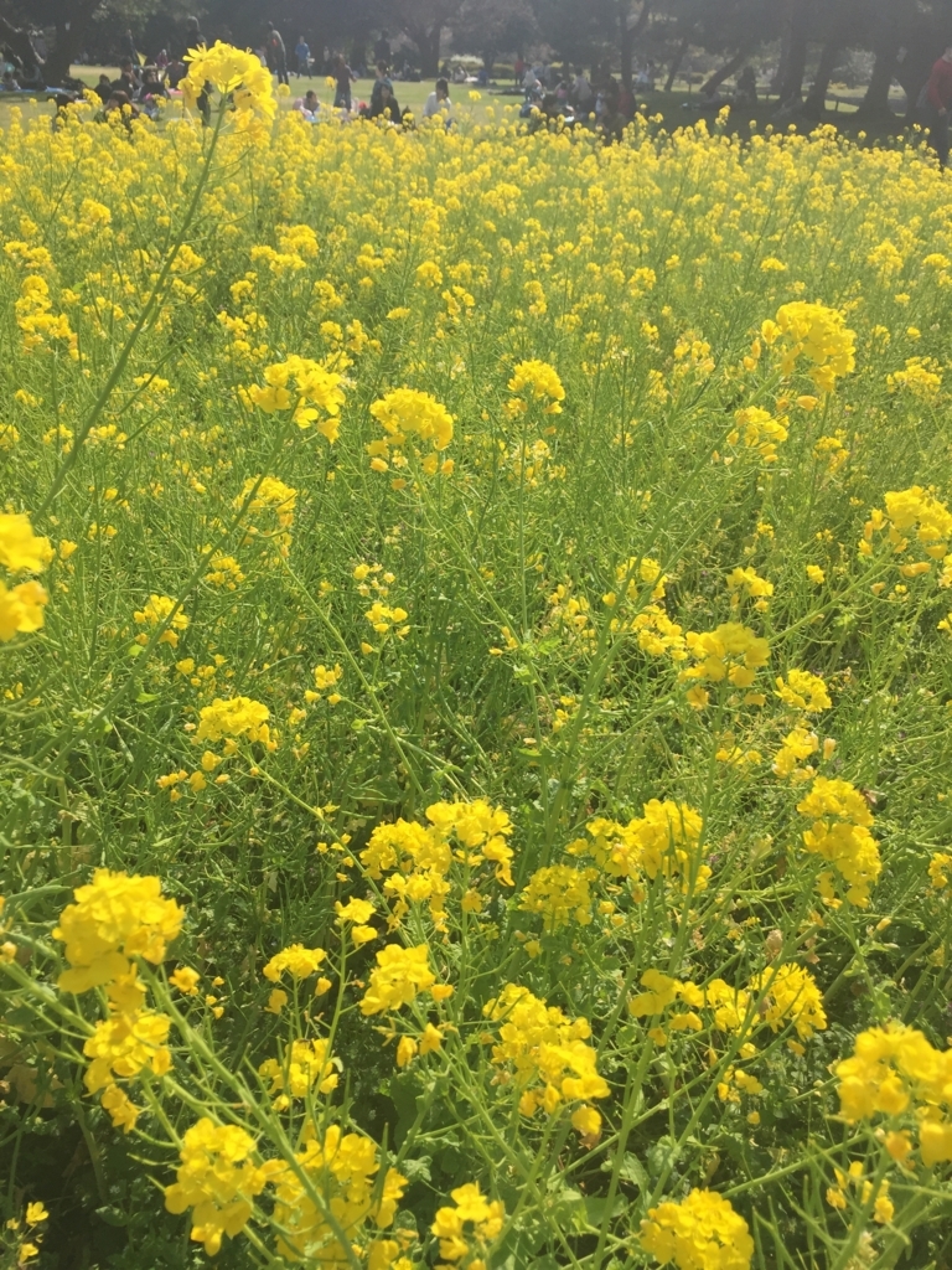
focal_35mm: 29
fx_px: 1063
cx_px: 476
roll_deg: -1.4
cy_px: 635
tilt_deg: -27.5
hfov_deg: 48.2
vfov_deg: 61.7
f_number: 2.2
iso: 32
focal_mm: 4.15
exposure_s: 1/1647
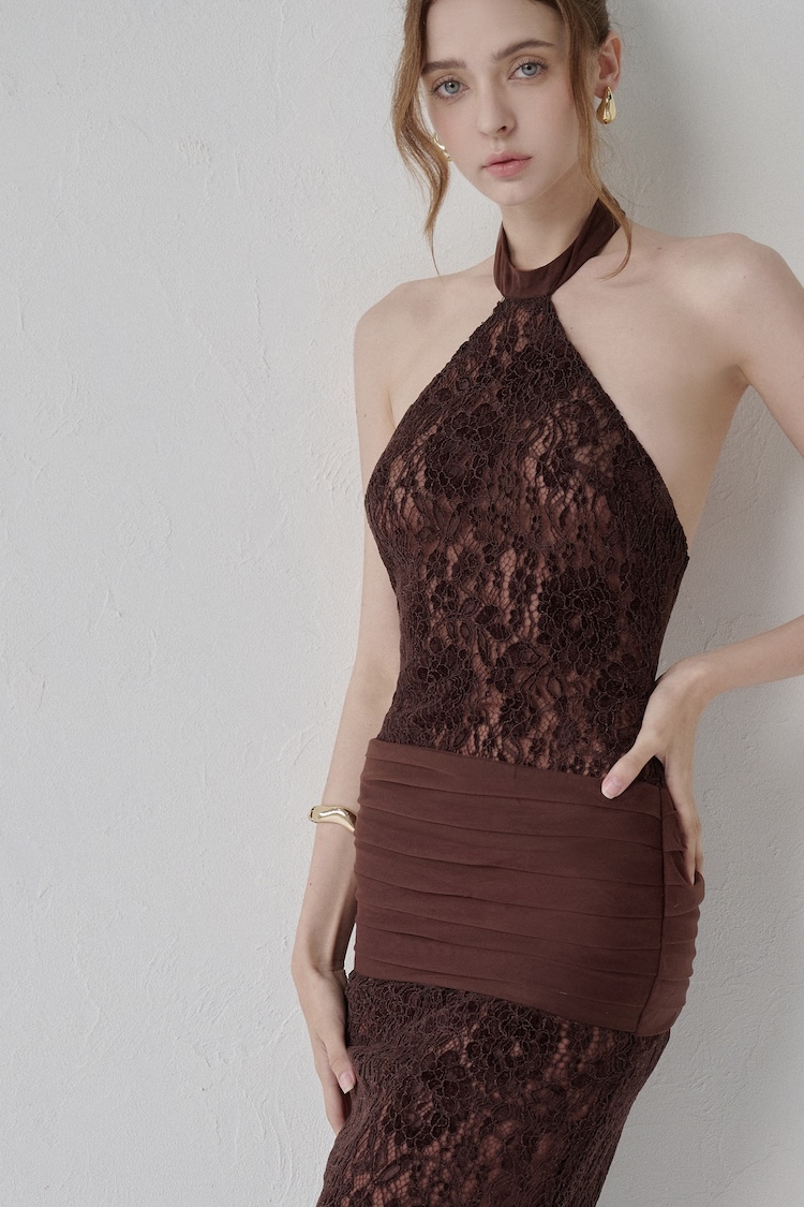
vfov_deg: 23.0
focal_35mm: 88
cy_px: 785
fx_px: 2948
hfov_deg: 15.5
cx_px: 522
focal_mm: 55
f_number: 5
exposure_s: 1/160
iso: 320
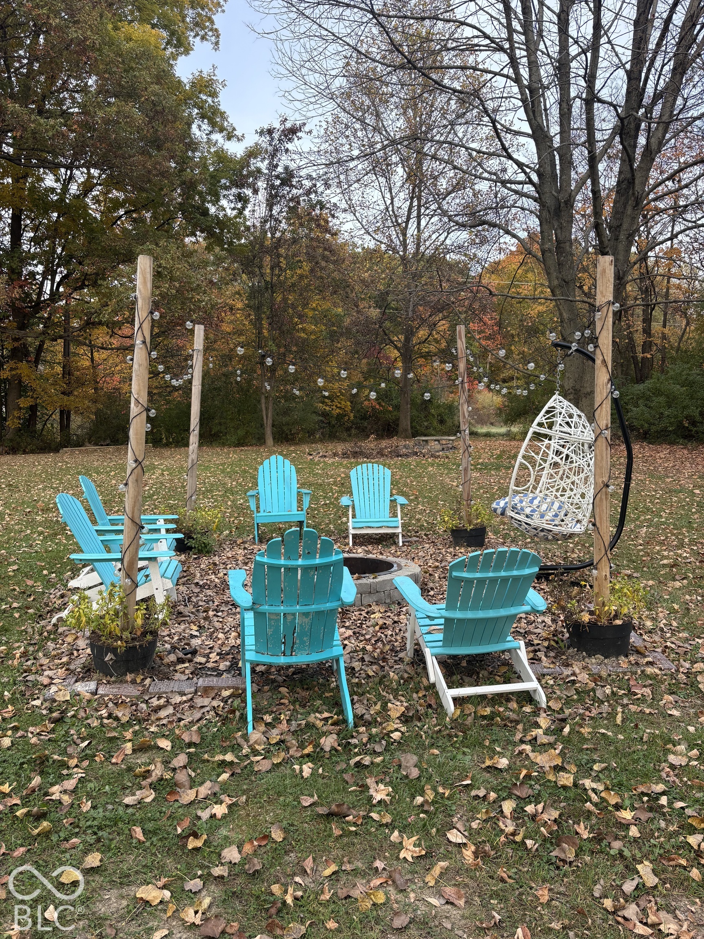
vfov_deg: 67.3
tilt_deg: -6.1
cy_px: 470
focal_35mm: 26
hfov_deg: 53.1
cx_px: 352
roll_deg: +0.0
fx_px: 705
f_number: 1.6
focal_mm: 5.96
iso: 50
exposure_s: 1/272
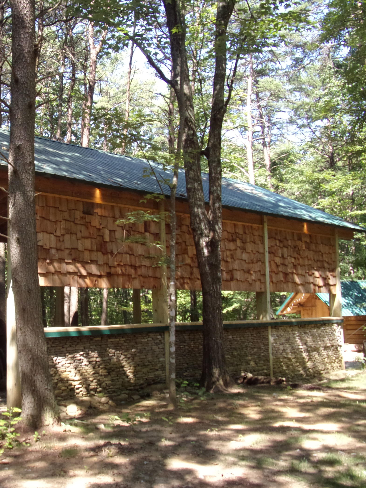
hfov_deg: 33.8
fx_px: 564
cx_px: 29
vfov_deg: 46.8
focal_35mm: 40
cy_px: 234
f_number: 3.4
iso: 80
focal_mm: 5
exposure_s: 1/90
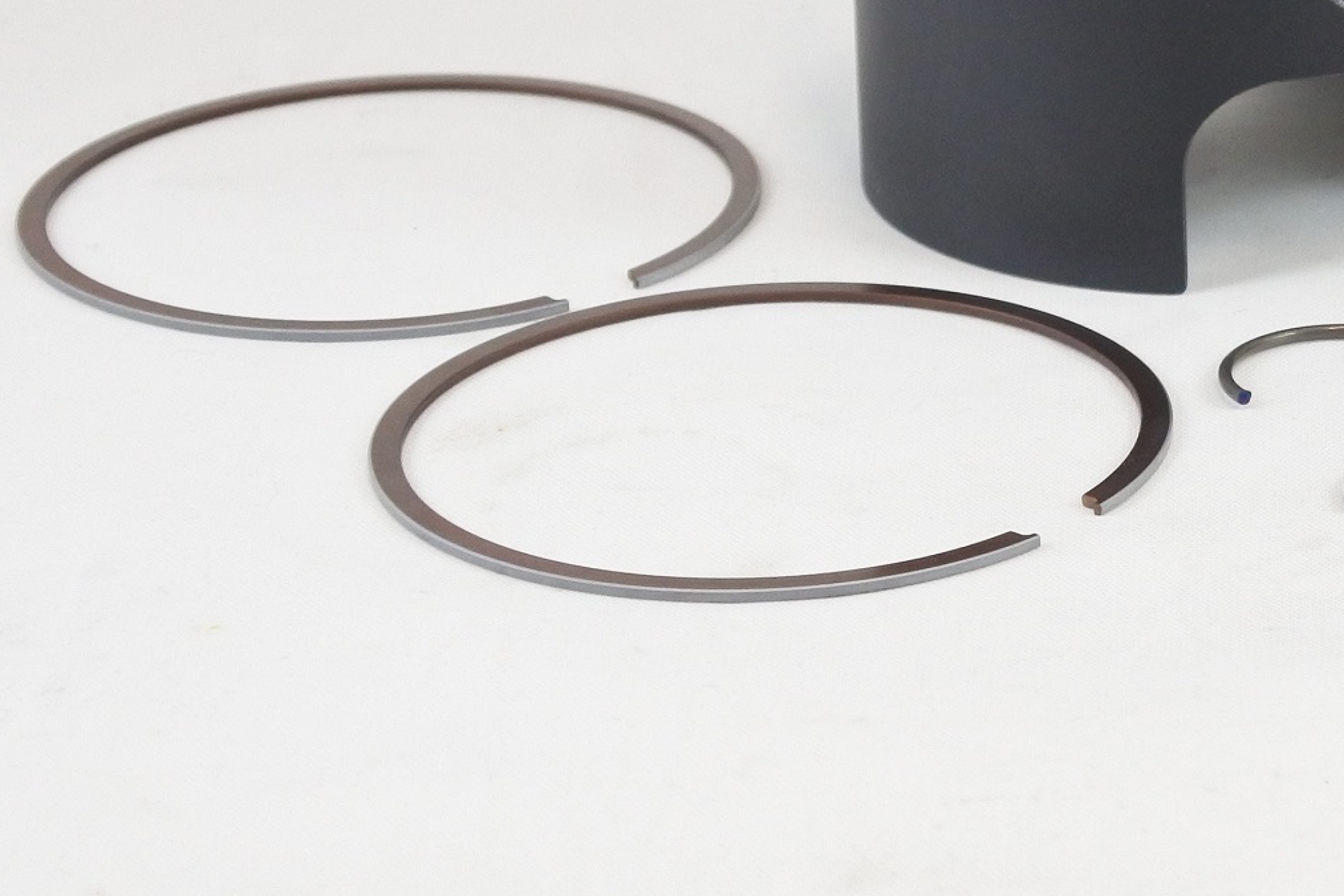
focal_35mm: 112
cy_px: 27
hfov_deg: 18.0
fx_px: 4180
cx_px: 1201
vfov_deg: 12.1
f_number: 4.8
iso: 640
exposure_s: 1/125
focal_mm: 21
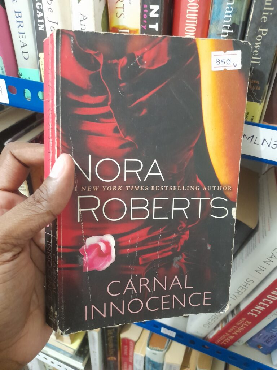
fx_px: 267
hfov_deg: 54.9
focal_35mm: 25
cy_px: 185
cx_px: 138
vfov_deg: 69.4
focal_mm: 4.6
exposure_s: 1/20
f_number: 2
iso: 800
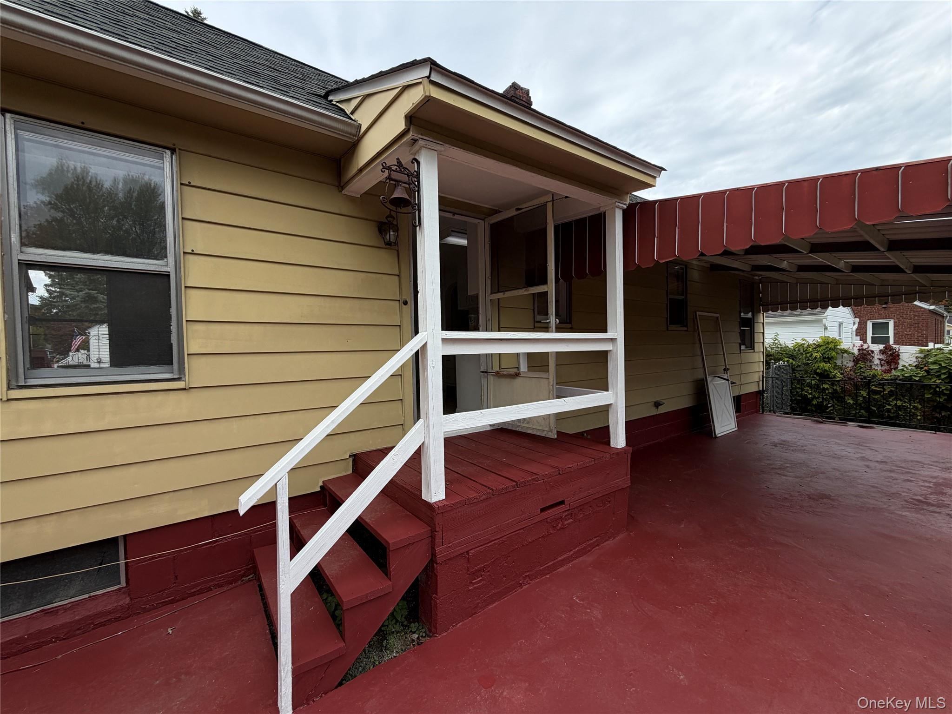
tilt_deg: -1.7
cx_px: 476
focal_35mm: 14
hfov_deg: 102.1
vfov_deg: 85.7
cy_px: 357
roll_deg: +1.7
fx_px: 385
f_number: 2.2
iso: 40
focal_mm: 2.22
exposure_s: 1/686
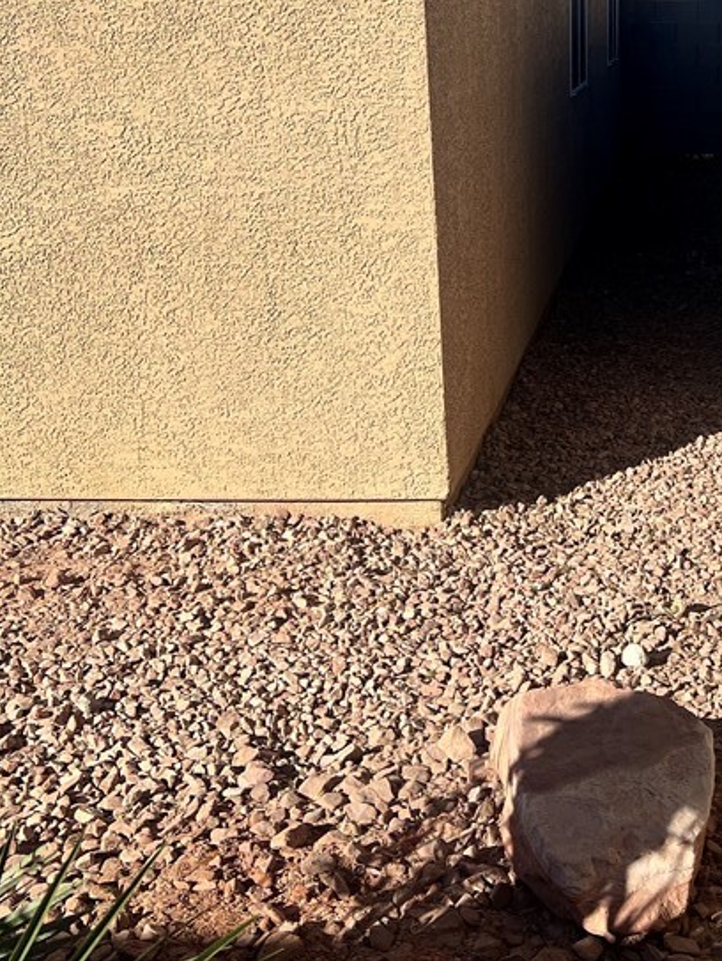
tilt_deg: -13.1
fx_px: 1361
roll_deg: -1.9
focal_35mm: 49
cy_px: 267
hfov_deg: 28.3
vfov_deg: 38.1
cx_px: 678
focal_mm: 5.7
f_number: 1.5
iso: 50
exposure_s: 1/6993
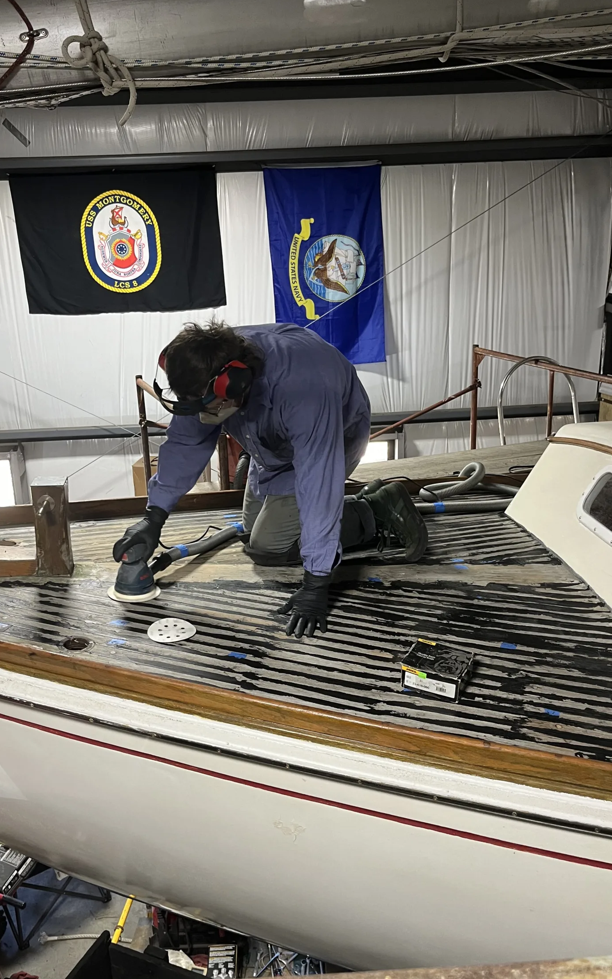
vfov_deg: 59.7
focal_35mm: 32
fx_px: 854
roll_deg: +2.1
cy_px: 488
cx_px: 283
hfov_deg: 39.4
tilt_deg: -18.7
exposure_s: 1/69
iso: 125
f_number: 1.6
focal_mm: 5.1
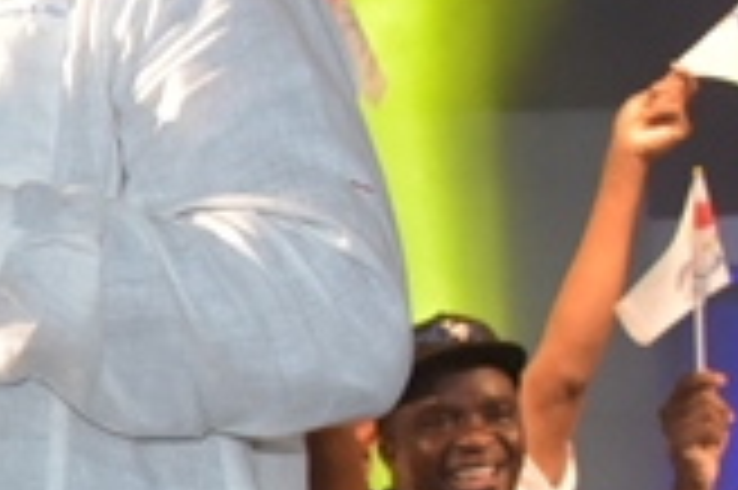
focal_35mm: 225
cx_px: -684
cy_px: 533
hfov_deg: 8.7
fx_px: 4608
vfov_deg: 6.1
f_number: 6.3
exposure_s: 1/100
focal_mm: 36
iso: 3200
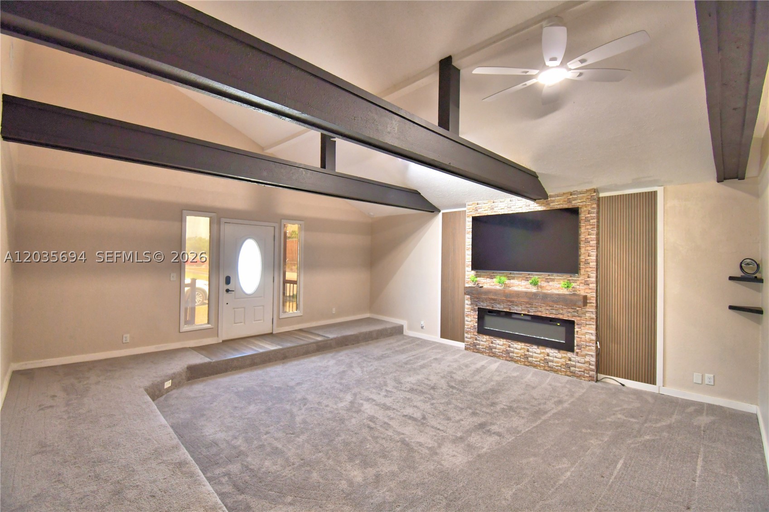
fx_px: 320
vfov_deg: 77.3
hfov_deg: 100.4
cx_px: 384
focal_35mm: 15
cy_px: 256
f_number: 4.5
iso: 900
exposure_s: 1/30
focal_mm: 10
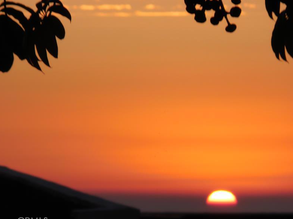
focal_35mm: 394
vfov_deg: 3.8
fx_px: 3335
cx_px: 113
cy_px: 82
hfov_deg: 5.0
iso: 125
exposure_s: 1/200
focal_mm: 54
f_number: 6.3
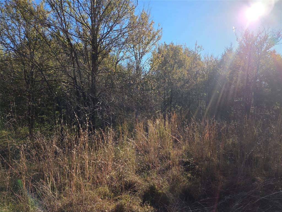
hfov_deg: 73.9
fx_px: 187
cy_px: 106
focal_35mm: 23
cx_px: 141
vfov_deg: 58.9
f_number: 1.8
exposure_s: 1/3788
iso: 80
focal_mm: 5.4
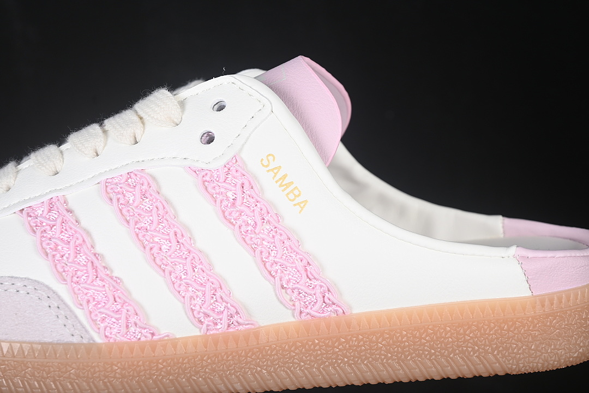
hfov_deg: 27.0
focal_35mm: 75
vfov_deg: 18.2
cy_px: 196
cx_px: 294
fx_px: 1227
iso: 160
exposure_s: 1/80
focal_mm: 50
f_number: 7.1
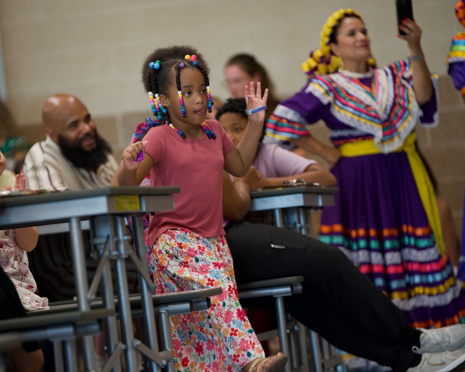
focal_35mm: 170
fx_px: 2340
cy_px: 186
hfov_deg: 11.3
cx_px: 187
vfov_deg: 9.1
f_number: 2.8
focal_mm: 150
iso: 1600
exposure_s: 1/320
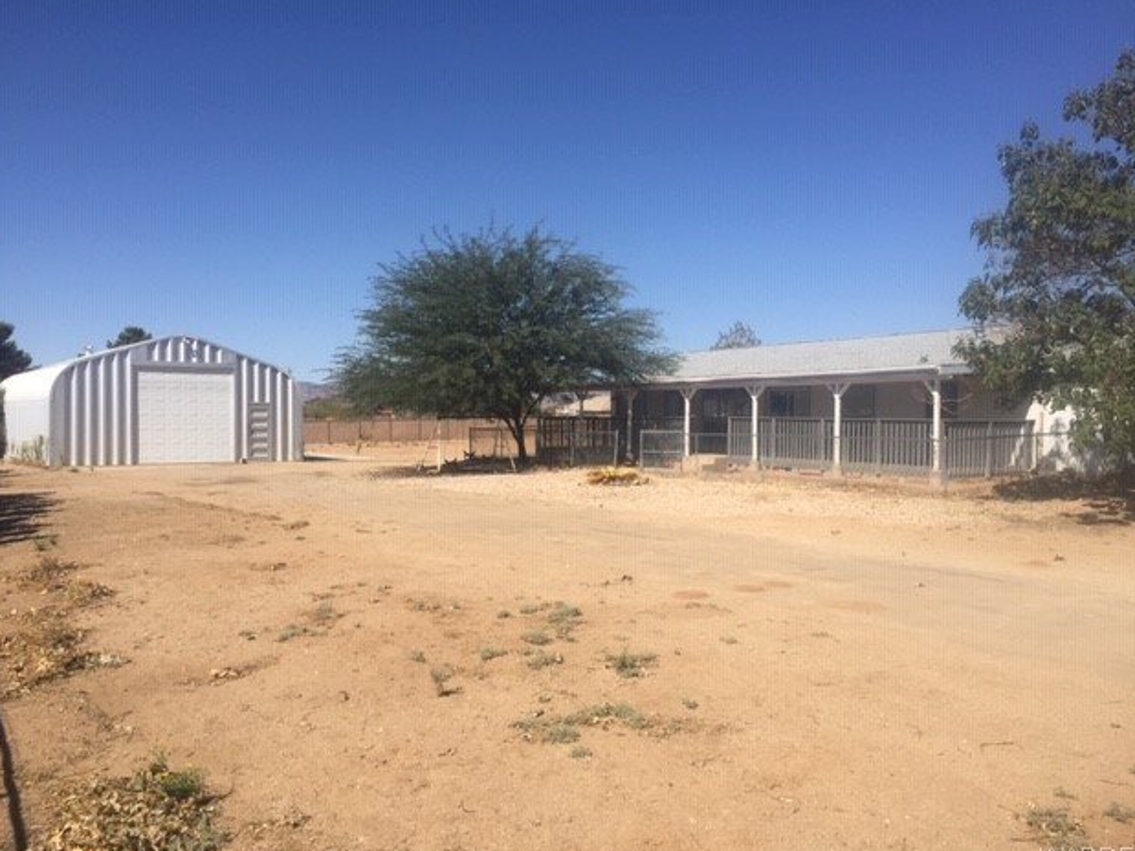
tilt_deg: -2.2
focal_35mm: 30
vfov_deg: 46.8
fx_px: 983
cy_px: 437
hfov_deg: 60.0
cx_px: 570
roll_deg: -1.6
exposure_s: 1/3049
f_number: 2.2
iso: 32
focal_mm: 4.15
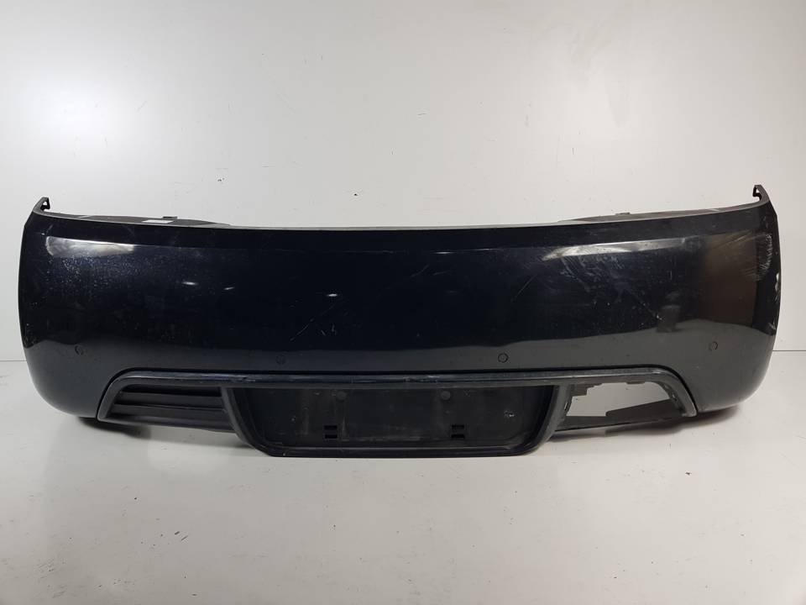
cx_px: 403
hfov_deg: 67.3
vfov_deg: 53.1
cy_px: 302
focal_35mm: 26
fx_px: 605
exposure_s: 1/100
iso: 64
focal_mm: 4.2
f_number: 1.7
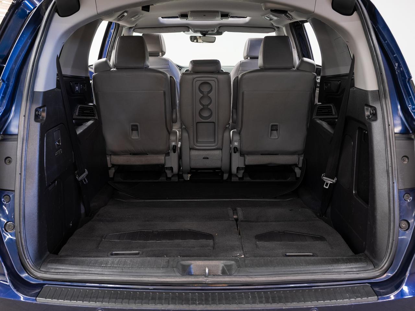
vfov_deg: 34.9
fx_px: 495
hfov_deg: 45.5
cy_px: 156
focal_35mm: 41
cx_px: 203
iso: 100
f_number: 5.6
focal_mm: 37.1
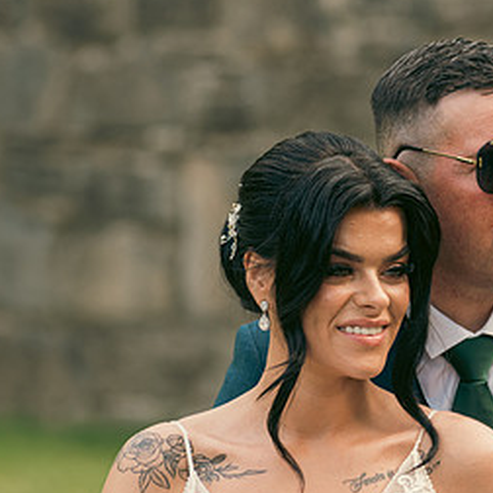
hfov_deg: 6.2
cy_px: 367
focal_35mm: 284
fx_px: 4576
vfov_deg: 6.2
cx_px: 401
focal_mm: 145
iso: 100
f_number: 3.5
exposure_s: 1/200
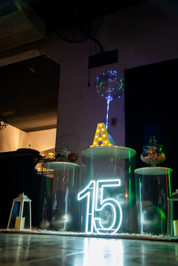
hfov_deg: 36.9
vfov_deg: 53.1
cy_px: 133
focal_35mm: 36
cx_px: 89
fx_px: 267
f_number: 3
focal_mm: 24
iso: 2500
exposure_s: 1/100
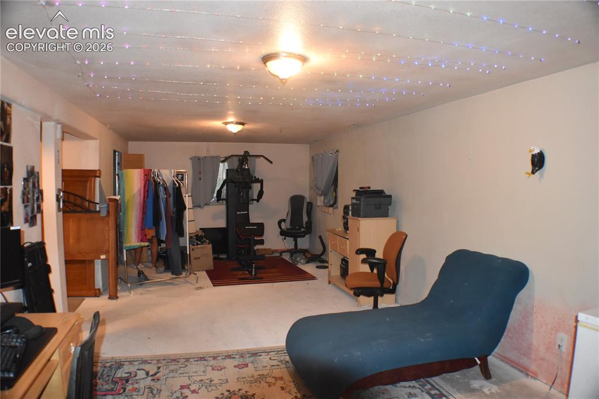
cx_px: 300
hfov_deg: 57.2
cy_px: 200
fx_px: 549
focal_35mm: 33
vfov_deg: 39.9
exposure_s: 1/60
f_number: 3.8
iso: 2800
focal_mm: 22
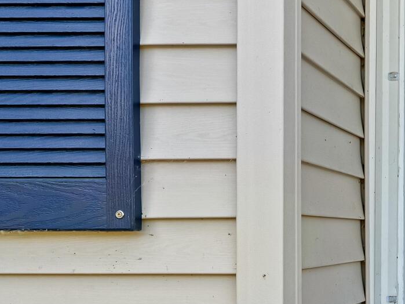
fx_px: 772
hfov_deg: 24.3
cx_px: 572
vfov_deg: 21.9
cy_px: 252
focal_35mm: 66
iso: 250
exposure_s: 1/15
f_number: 8
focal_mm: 16
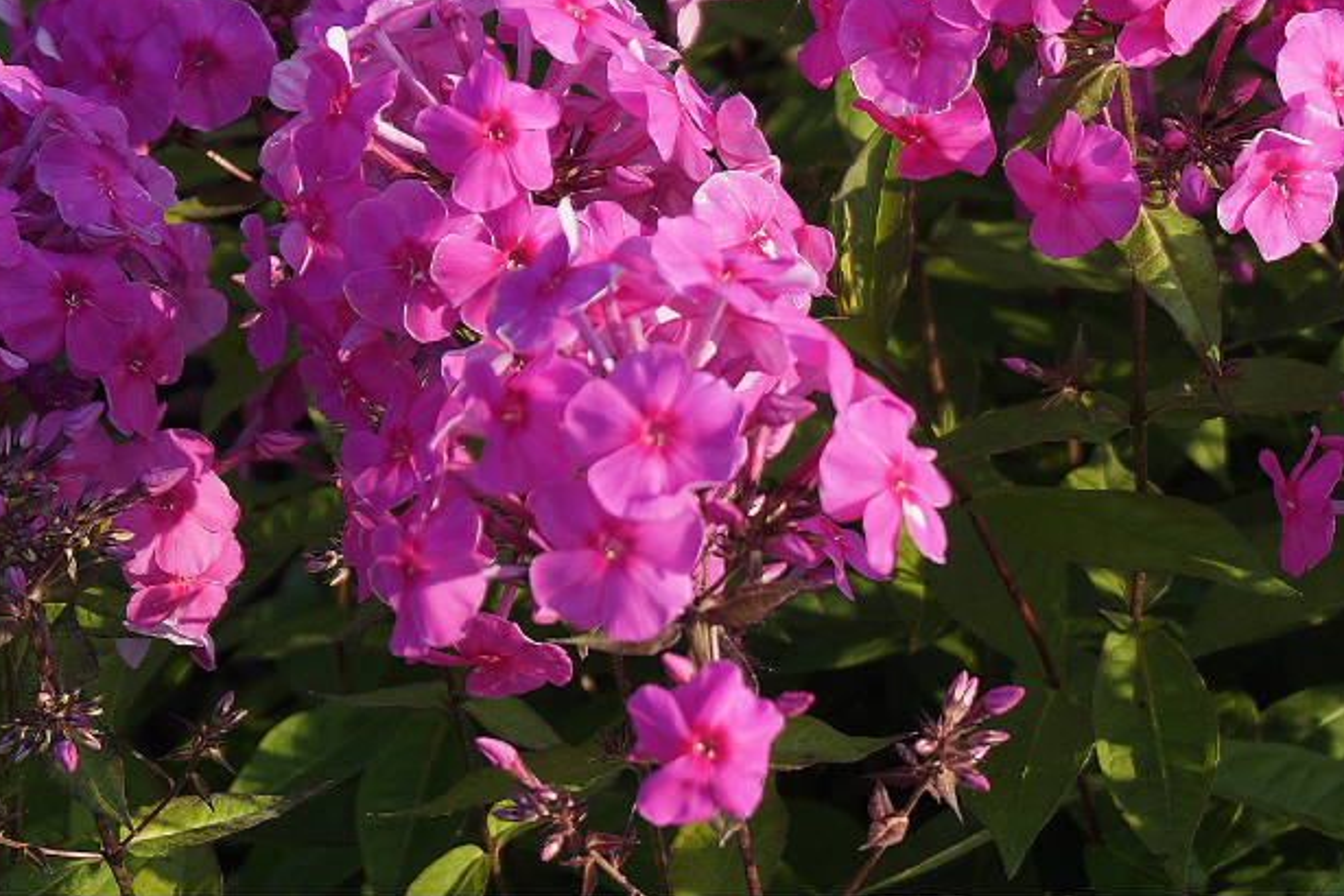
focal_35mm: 161
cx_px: 1305
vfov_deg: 8.5
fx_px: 6009
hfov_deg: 12.6
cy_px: 26
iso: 100
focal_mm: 55
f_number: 6.3
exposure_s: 1/250
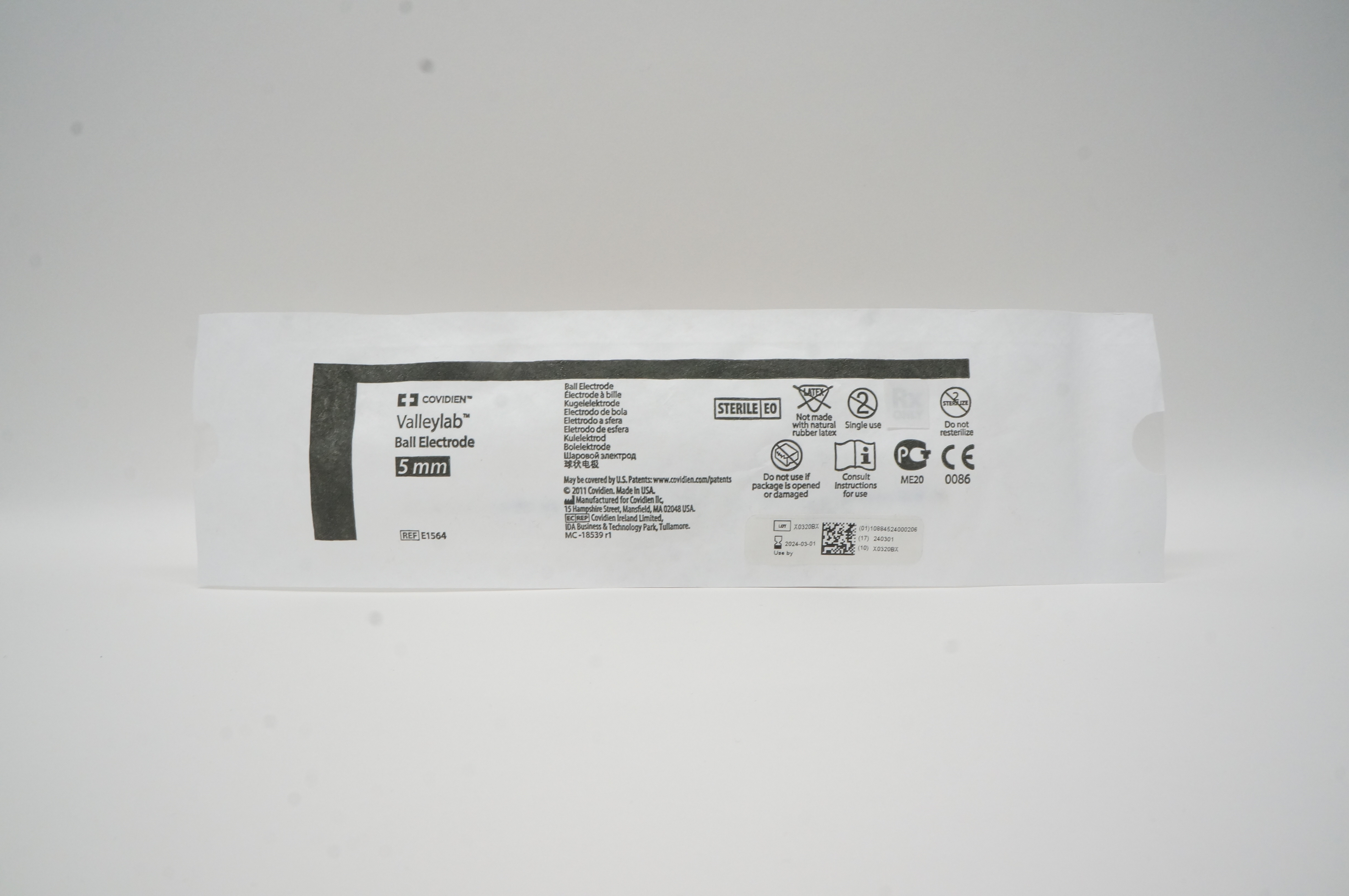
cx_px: 674
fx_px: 1011
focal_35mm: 27
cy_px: 448
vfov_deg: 47.8
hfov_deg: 67.4
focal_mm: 18
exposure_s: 1/25
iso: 800
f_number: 16
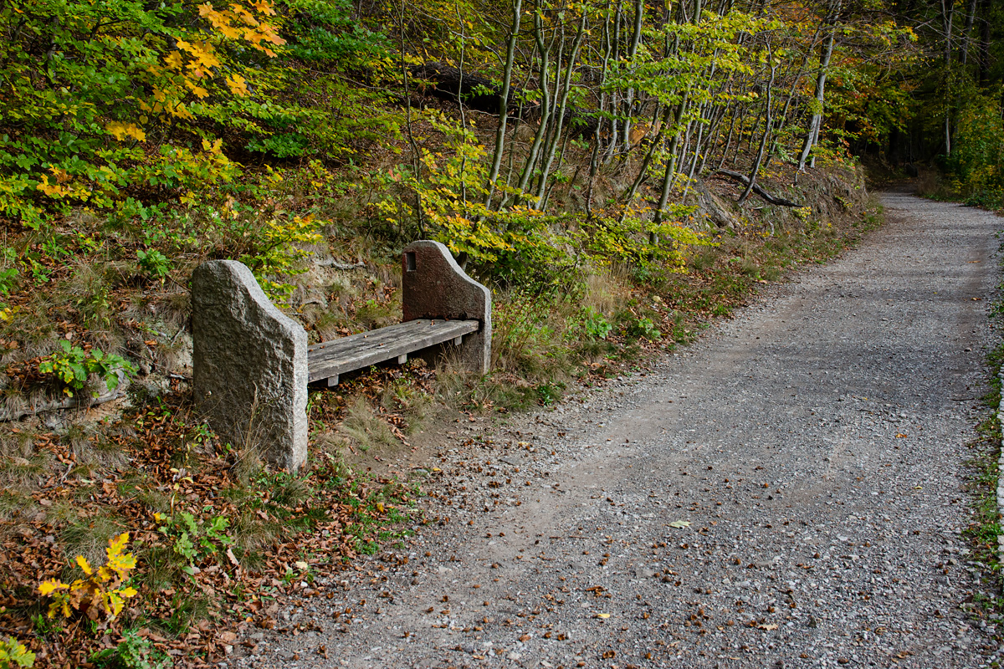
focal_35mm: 42
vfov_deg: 31.9
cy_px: 334
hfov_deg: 46.4
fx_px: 1171
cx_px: 502
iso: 400
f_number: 7.1
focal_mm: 28
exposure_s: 1/500
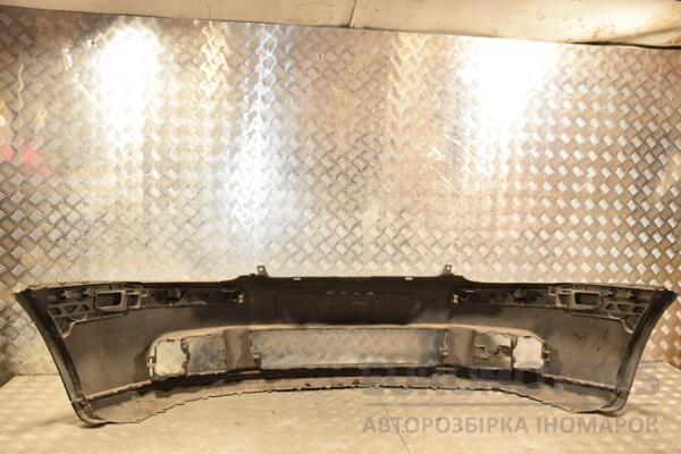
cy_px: 227
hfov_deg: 57.2
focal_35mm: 33
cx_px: 340
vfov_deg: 40.0
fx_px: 624
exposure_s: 1/125
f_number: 5
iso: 800
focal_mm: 22
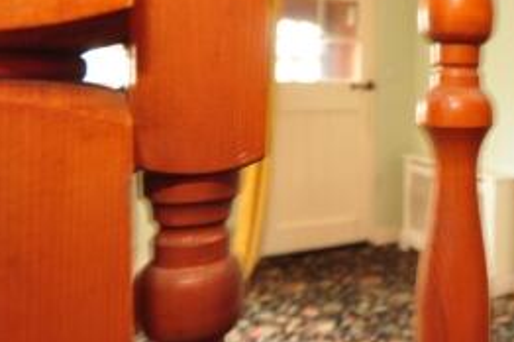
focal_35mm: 41
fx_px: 588
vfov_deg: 31.7
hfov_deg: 43.1
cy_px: 83
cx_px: 465
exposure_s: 1/1.6
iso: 200
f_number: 4.2
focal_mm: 11
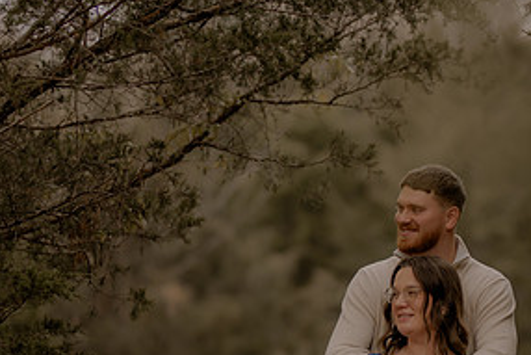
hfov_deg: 8.0
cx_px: 401
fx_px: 3792
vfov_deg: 5.3
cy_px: 349
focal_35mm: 257
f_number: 1.4
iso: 200
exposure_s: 1/1600
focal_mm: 85
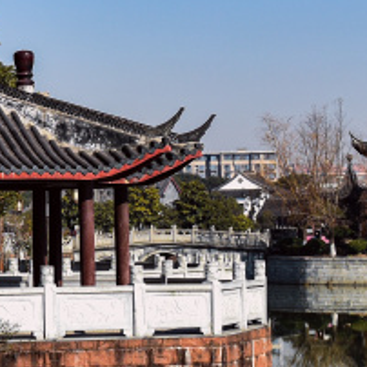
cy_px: 81
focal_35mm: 162
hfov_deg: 10.2
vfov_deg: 10.8
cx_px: -274
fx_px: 1943
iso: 100
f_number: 8
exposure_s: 1/250
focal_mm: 32
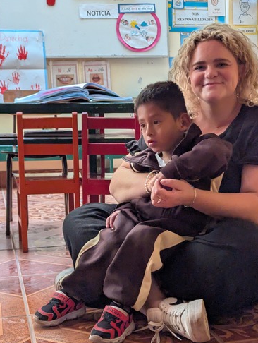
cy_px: 182
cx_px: 166
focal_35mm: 63
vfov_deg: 30.7
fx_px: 624
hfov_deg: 23.3
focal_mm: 6.81
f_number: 1.85
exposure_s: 1/338
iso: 427
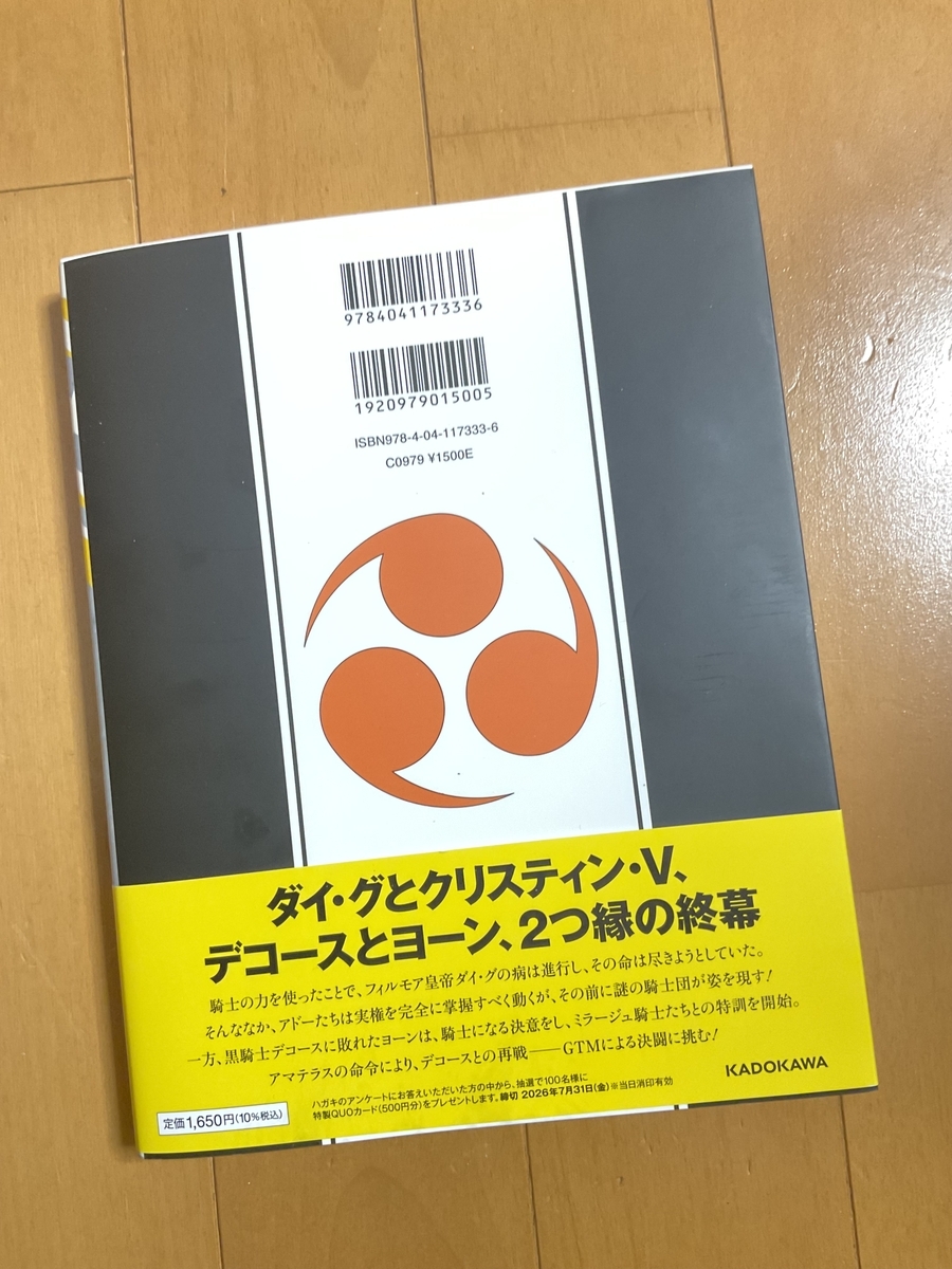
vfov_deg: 61.7
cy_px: 634
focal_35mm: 29
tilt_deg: -86.2
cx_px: 476
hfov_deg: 48.2
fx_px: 1063
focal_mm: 3
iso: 640
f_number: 1.8
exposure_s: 1/17
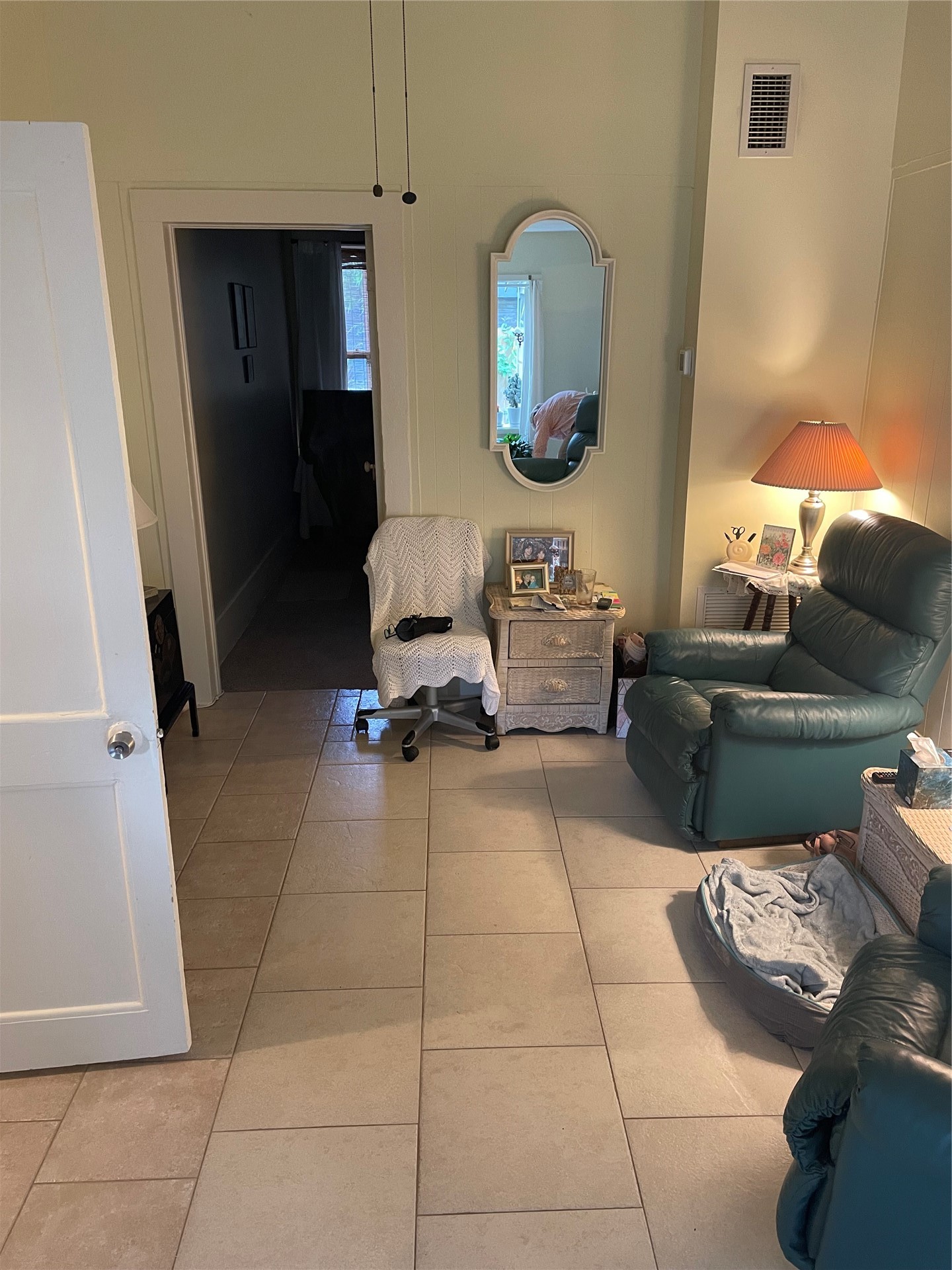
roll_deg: +1.0
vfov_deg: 67.3
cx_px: 476
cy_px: 635
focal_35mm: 26
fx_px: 953
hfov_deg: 53.1
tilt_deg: -19.4
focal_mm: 4.2
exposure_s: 1/60
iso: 200
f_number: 1.6
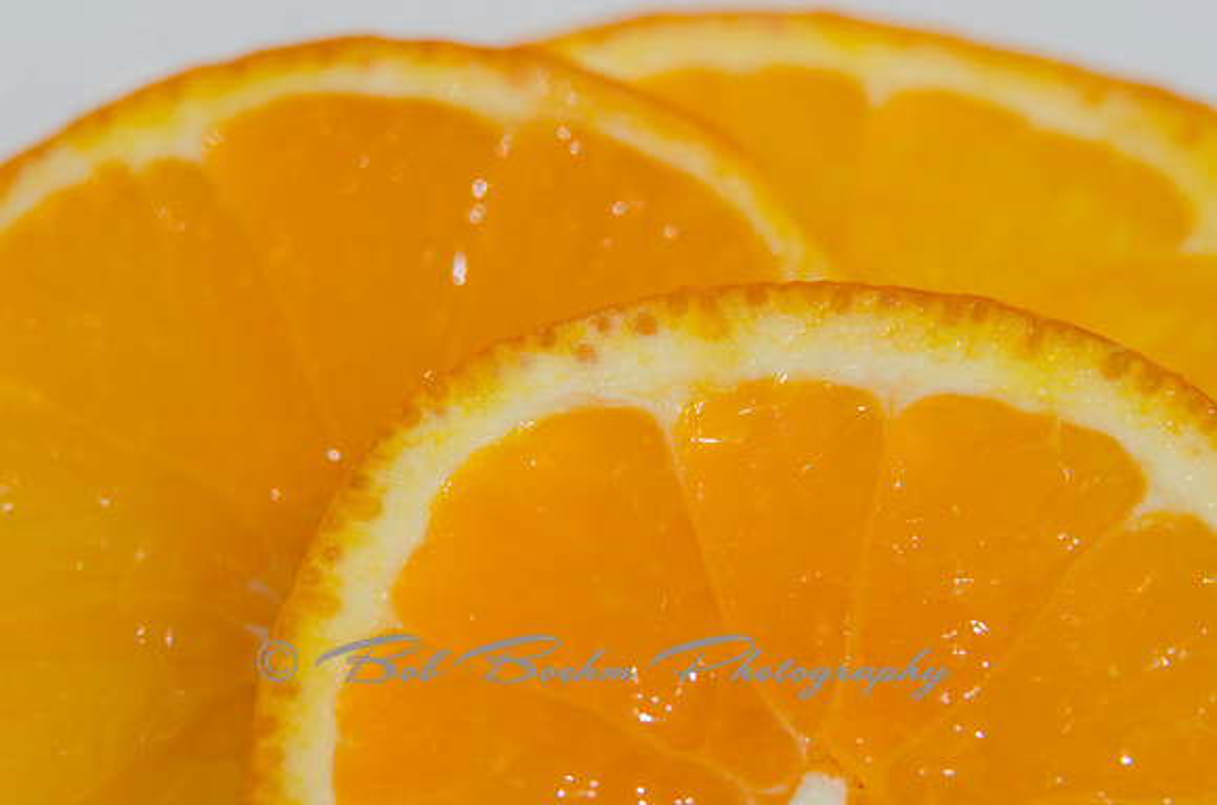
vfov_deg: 6.8
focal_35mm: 202
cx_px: 608
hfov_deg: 10.2
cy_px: 402
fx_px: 6831
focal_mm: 135
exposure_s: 1/800
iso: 200
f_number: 7.1
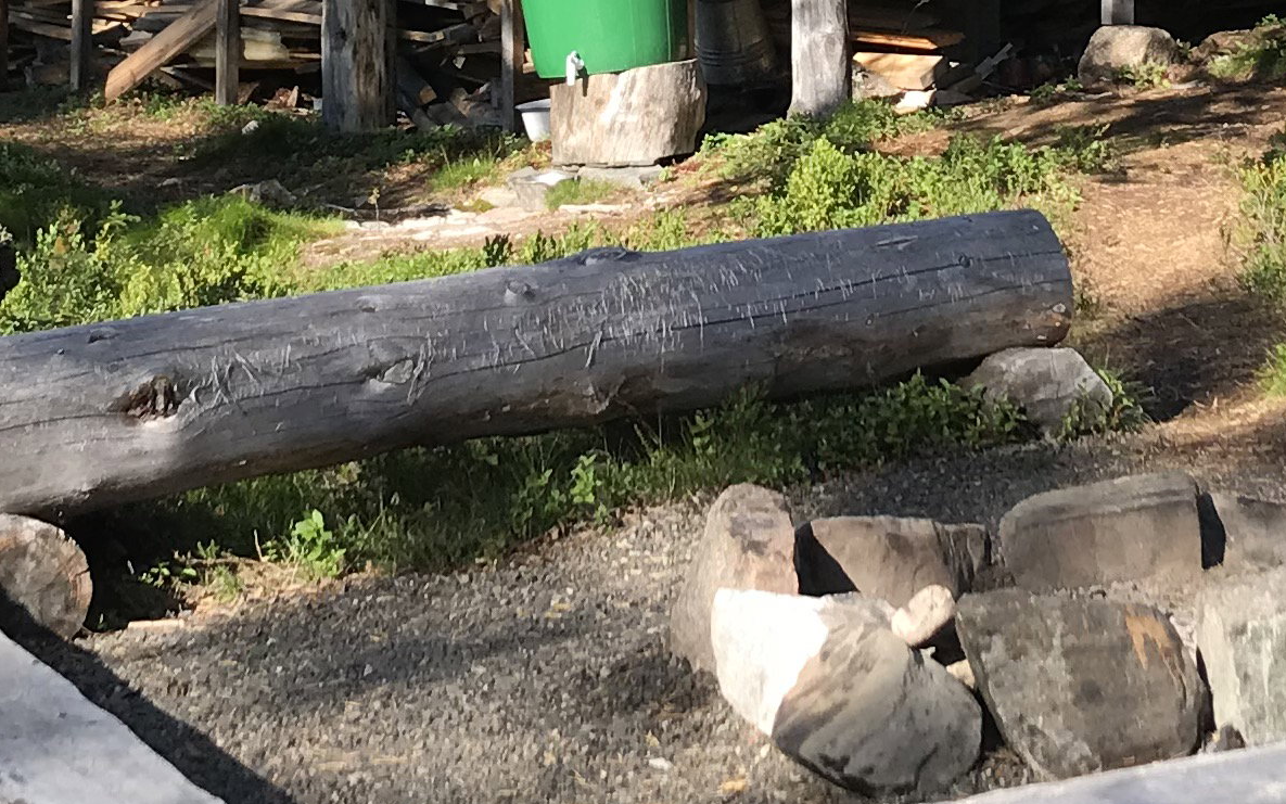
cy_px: -234
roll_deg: +2.0
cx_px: 744
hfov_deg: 20.6
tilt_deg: +3.5
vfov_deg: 12.6
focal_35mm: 101
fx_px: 3540
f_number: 1.8
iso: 20
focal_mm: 3.99
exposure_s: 1/805
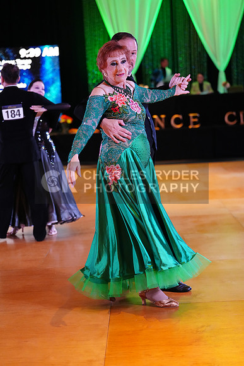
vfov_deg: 28.8
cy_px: 183
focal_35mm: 70
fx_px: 711
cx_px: 122
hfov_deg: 19.5
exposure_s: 1/400
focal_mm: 70
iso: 5000
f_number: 2.8
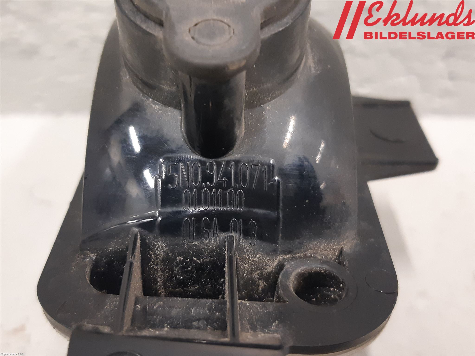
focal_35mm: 26
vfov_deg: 53.1
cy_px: 178
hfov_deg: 67.3
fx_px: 357
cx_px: 238
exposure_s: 1/25
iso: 200
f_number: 1.7
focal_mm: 3.93
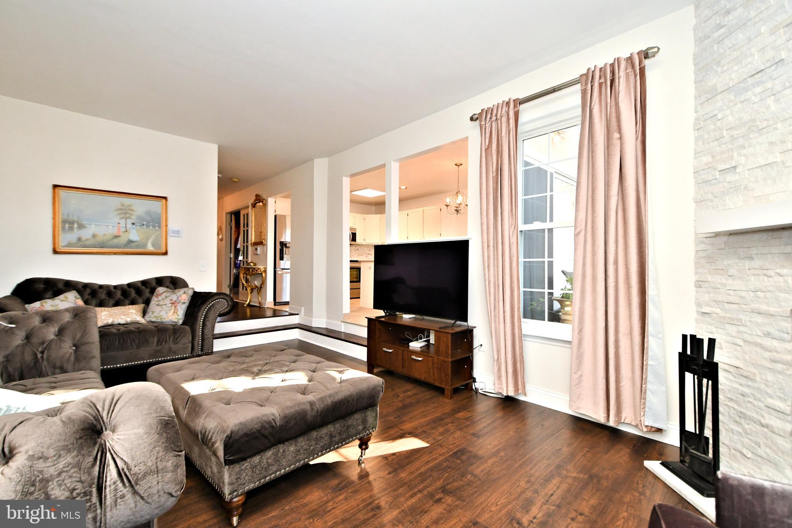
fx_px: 330
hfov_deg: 100.4
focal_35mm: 15
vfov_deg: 77.3
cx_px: 396
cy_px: 264
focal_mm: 10
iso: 1000
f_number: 4.5
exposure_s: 1/250
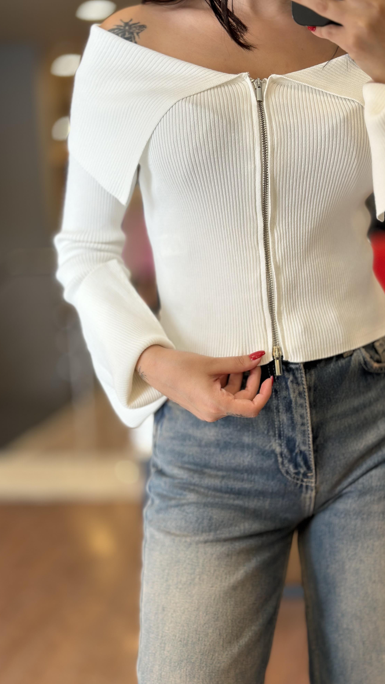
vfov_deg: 39.2
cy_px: 339
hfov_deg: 22.6
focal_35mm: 53
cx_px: 234
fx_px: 962
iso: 64
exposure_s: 1/121
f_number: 1.78
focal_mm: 6.86
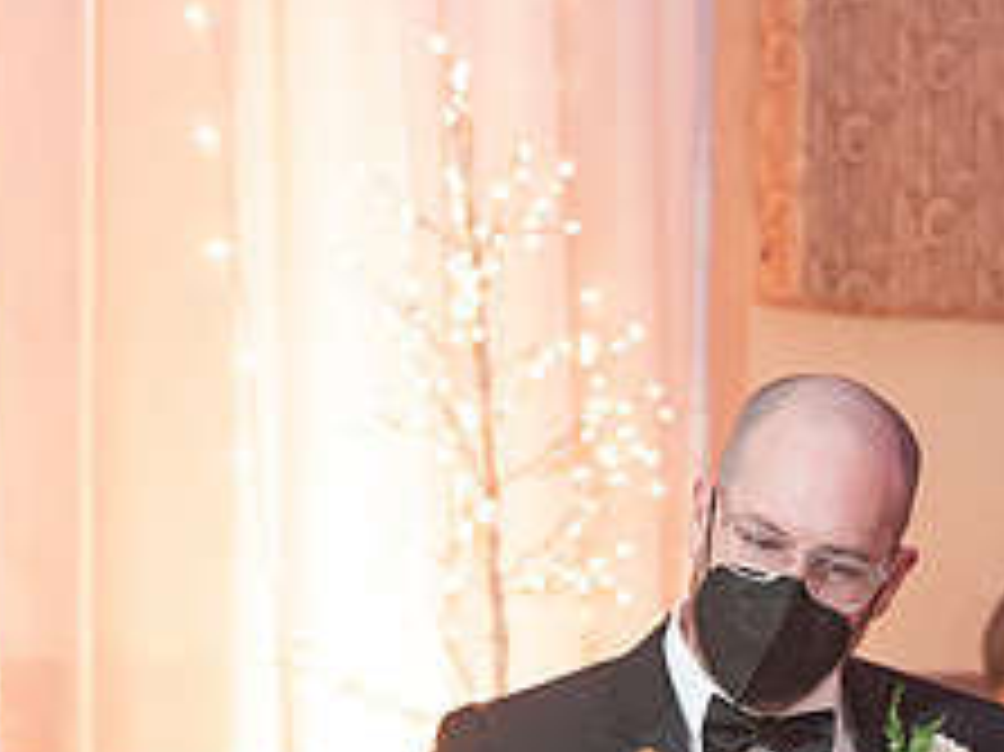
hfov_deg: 10.7
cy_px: 814
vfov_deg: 8.1
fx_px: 5305
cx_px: 963
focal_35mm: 183
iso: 4000
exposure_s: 1/100
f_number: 4
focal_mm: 70
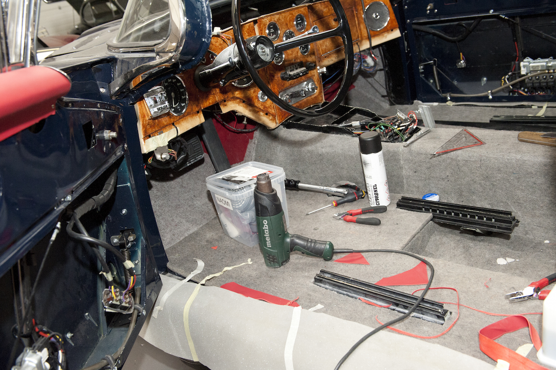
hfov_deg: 58.7
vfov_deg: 41.1
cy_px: 185
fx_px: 494
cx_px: 278
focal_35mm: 32
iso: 3200
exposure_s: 1/125
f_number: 5.6
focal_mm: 32
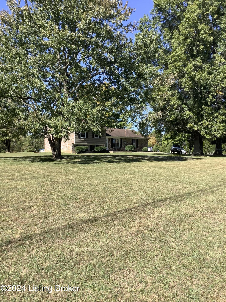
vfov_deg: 58.4
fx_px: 270
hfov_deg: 45.4
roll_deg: -0.8
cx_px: 113
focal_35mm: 31
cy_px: 151
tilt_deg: -3.4
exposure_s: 1/684
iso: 25
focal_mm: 3.3
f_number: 2.4
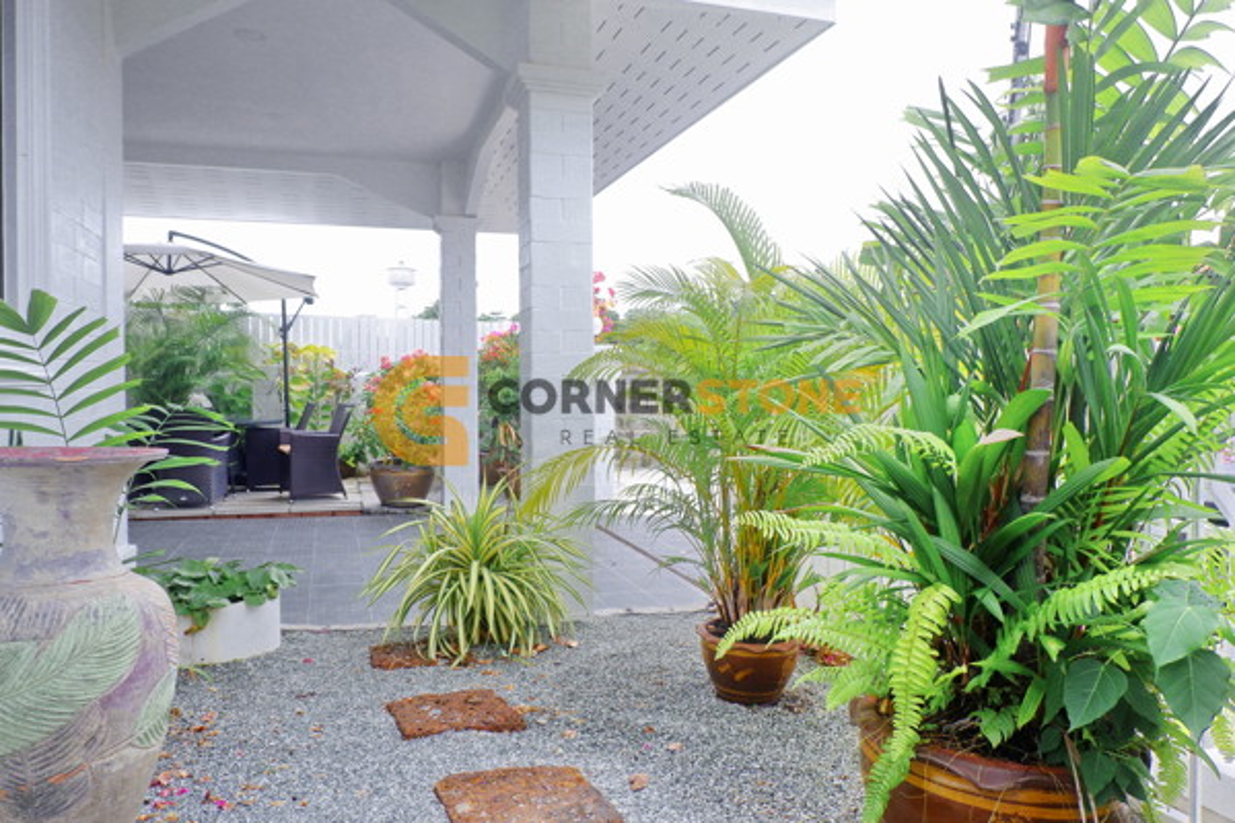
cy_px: 412
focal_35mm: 24
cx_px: 618
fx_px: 823
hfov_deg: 73.7
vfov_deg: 53.1
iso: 400
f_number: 5.6
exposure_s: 1/450
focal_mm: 16
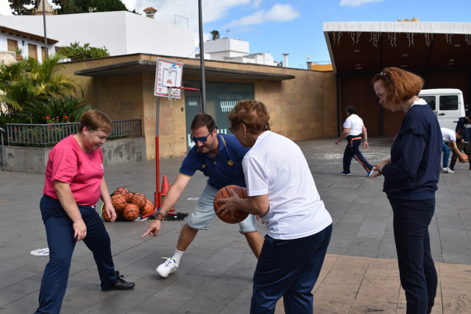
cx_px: 236
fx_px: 491
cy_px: 157
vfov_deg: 35.5
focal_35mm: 38
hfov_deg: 51.3
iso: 100
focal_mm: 25
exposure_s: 1/250
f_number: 8
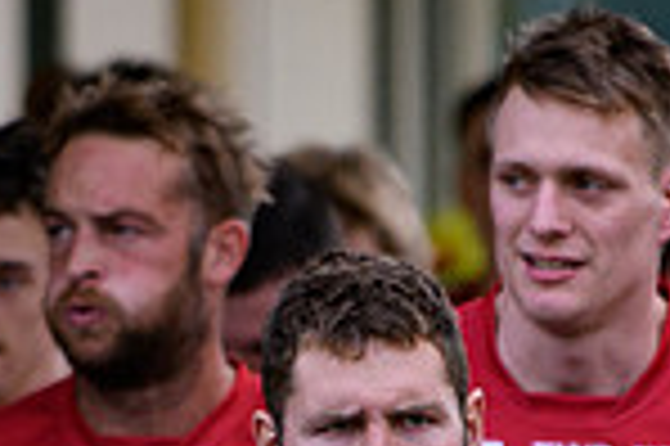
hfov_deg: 1.1
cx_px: 299
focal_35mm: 1912
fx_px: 35545
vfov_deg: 0.7
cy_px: 696
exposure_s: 1/1250
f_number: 2.8
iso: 320
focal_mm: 200
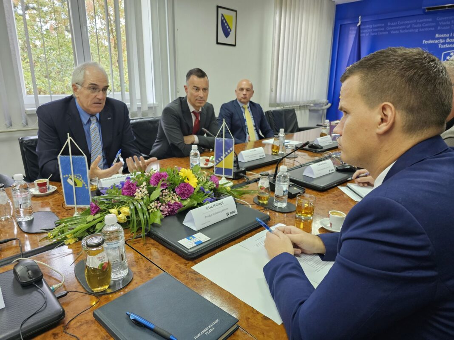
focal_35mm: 23
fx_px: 302
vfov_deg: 58.9
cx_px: 227
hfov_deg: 73.9
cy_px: 170
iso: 400
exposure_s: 1/100
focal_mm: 6.3
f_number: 1.7
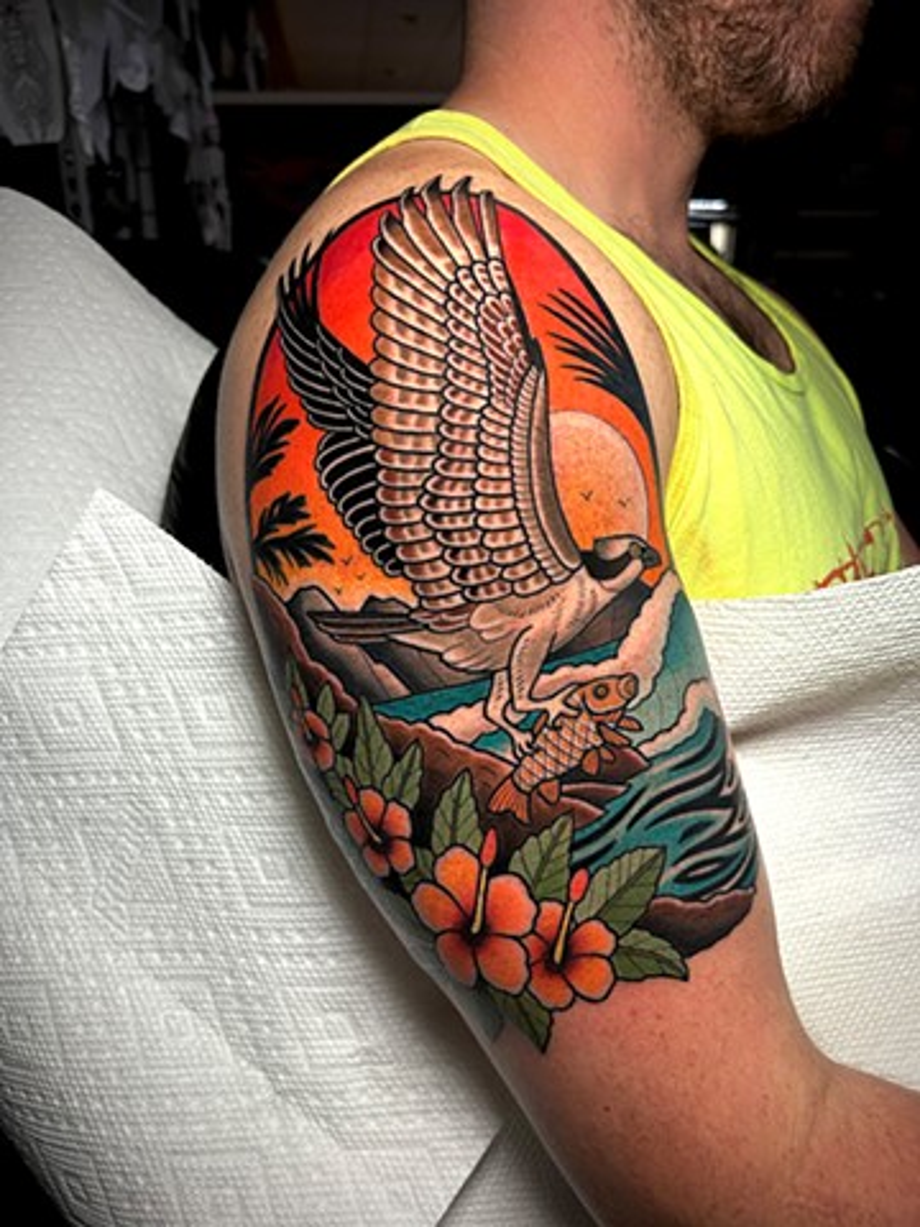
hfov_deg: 53.1
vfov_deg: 67.3
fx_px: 921
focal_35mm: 26
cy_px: 614
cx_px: 460
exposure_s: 1/60
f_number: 1.5
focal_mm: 5.7
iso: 250
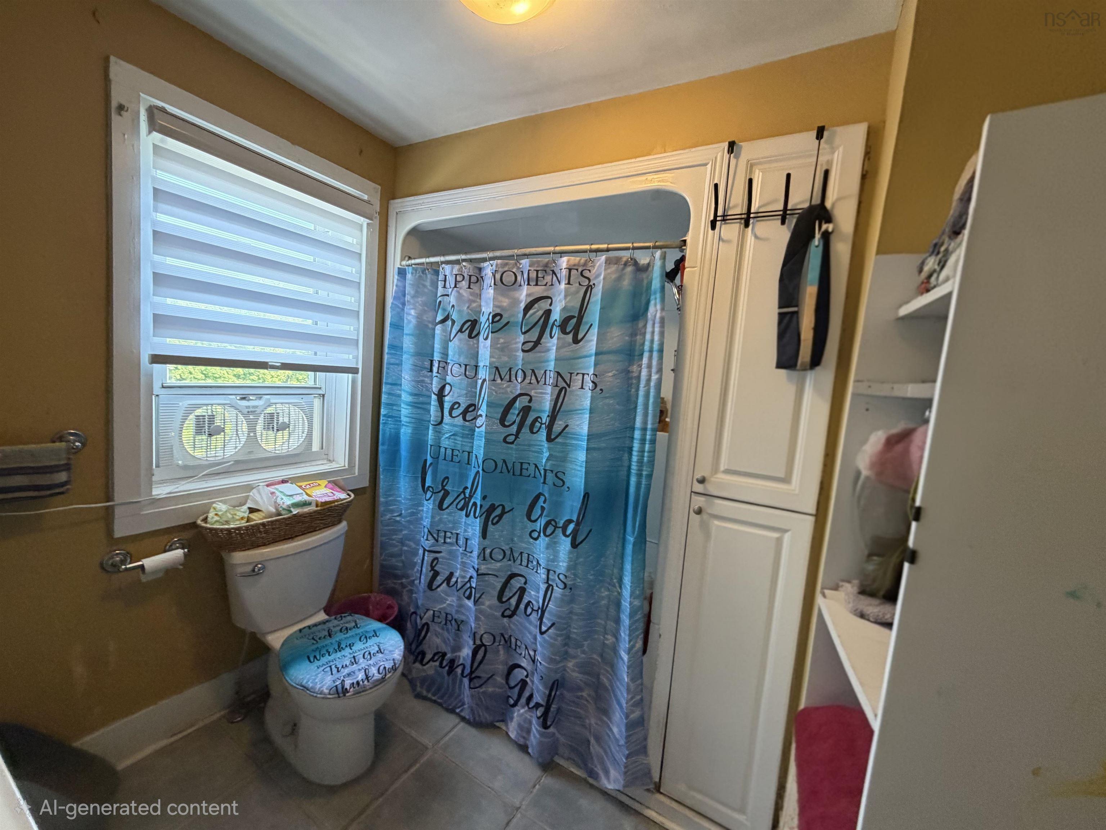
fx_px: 447
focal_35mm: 14
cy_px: 415
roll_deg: -6.3
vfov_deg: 85.7
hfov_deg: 102.1
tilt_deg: -4.3
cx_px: 553
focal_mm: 2.22
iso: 320
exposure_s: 1/60.2
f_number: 2.2
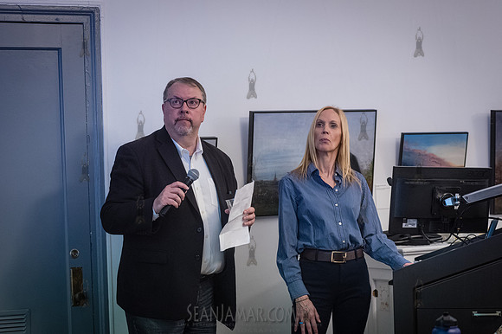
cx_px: 233
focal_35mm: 99
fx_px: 1375
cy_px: 154
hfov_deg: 20.7
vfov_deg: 13.8
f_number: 4
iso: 6400
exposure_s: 1/250
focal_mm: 92
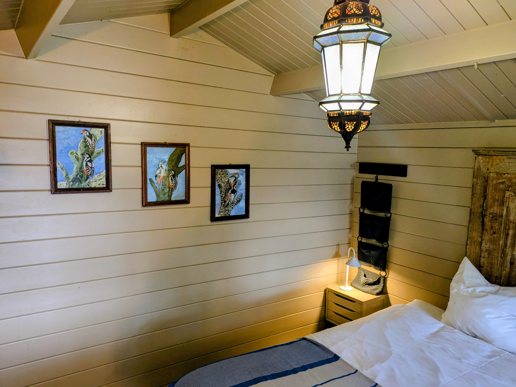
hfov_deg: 69.4
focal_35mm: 25
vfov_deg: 54.9
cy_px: 194
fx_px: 373
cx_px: 258
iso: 179
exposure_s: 1/25
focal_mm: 5.43
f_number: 1.89
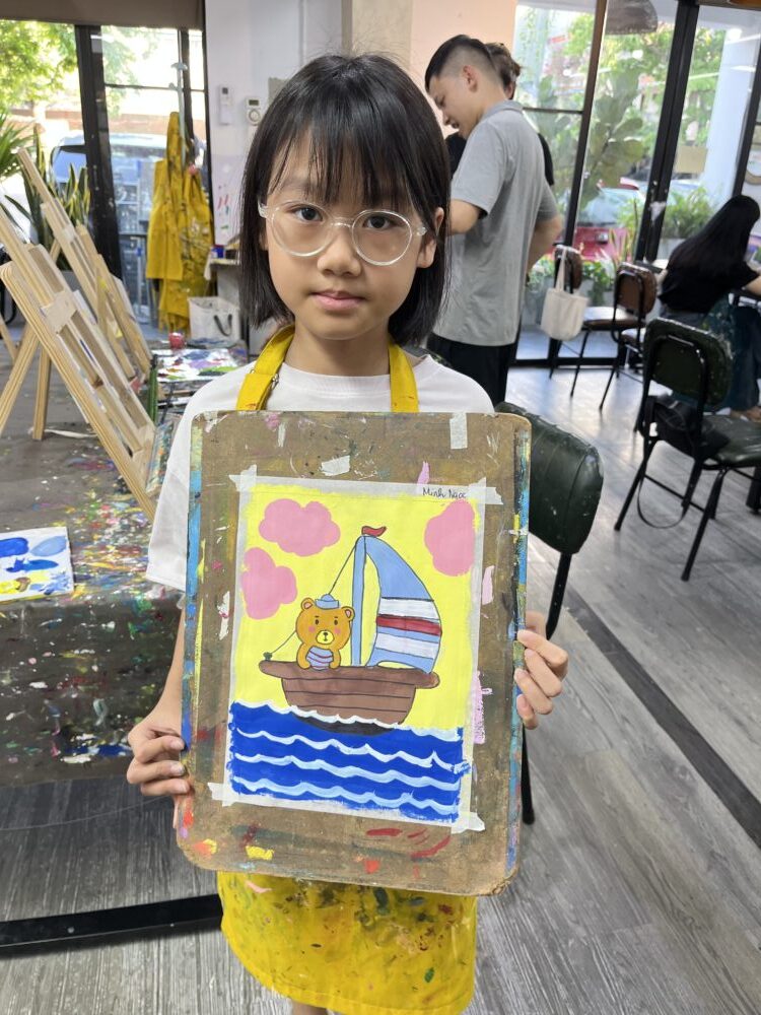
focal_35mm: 26
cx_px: 380
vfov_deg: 67.3
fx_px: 762
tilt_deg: -24.2
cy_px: 508
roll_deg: -1.7
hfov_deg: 53.1
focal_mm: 5.1
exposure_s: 1/100
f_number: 1.6
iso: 100
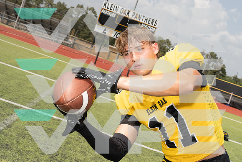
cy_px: 81
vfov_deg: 25.5
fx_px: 356
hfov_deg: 37.5
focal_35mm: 53
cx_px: 121
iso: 160
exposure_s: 1/250
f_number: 11
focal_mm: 53
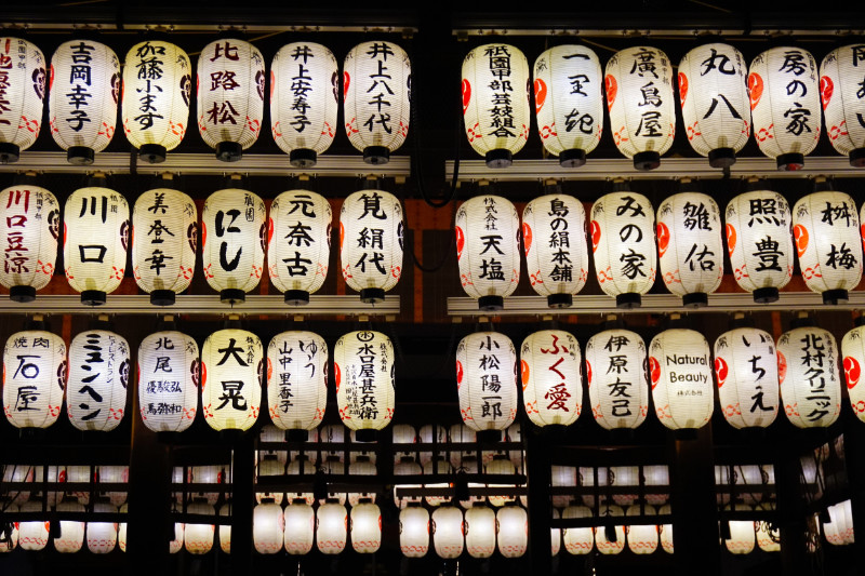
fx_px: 1189
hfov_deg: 40.0
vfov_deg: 27.2
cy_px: 288
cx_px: 432
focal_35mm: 50
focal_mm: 33
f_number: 5
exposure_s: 1/60
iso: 1000
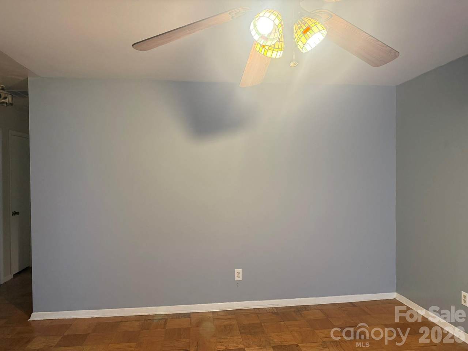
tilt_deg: -0.8
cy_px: 176
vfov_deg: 56.8
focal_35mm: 24
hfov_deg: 71.6
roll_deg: +0.3
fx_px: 324
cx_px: 234
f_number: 1.78
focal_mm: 6.76
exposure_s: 1/60
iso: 400
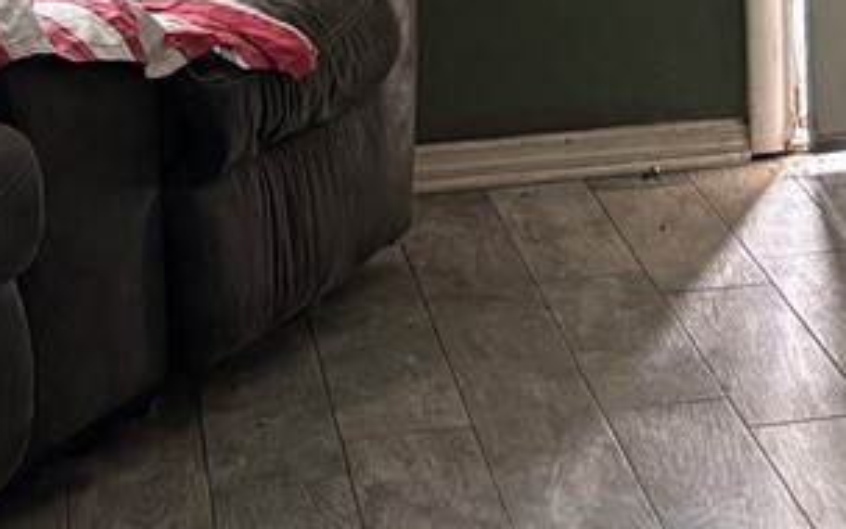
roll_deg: +2.9
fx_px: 3343
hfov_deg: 14.1
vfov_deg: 8.8
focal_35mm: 145
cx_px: 966
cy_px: -251
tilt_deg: -6.5
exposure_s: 1/60
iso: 200
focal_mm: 5.96
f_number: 1.6
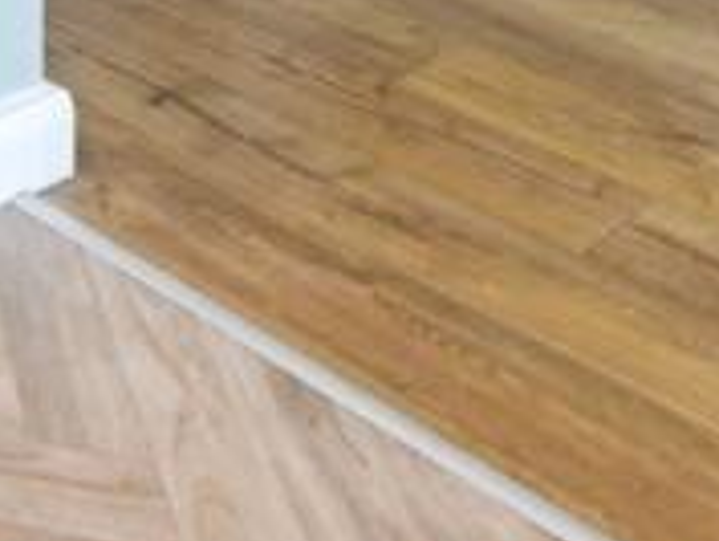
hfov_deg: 17.5
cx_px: -731
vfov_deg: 13.8
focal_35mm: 78
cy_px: -736
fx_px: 1621
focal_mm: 14
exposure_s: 1/15
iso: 900
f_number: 11
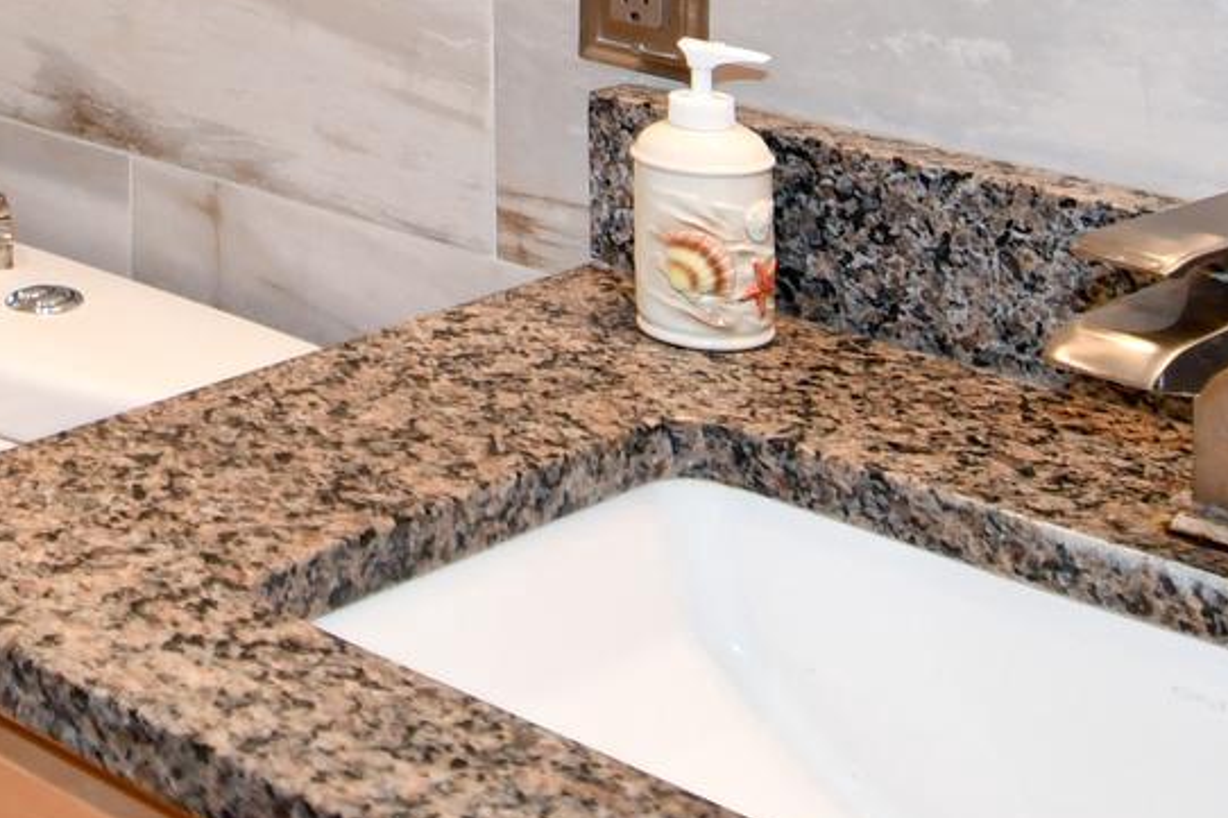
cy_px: -359
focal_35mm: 68
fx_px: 2319
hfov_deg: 26.7
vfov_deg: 18.1
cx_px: -199
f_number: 4
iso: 500
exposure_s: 1/60
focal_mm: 12
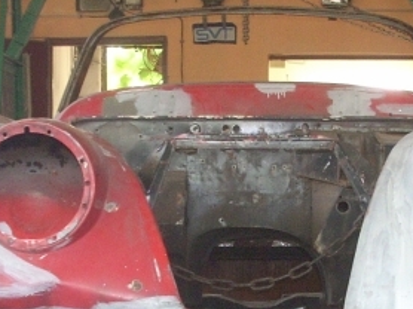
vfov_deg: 14.7
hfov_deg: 19.6
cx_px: 256
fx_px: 1192
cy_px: 244
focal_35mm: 100
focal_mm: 6.2
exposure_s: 1/30
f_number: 2.8
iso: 259
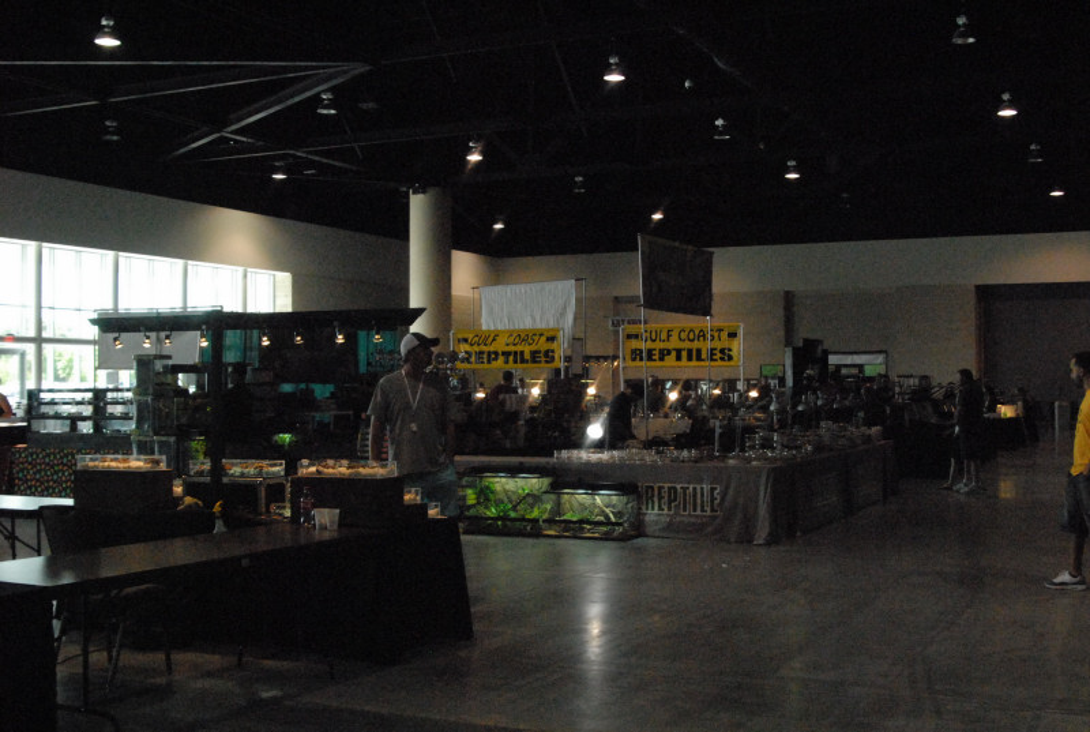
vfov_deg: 32.0
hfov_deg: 46.3
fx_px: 1274
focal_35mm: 42
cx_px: 545
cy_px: 366
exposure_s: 1/320
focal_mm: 28
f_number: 9
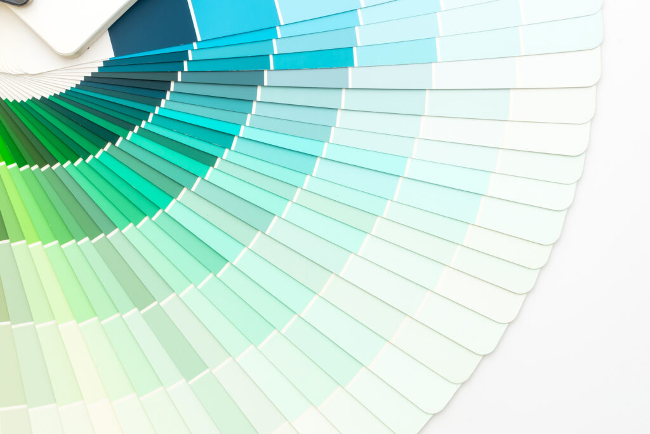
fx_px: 993
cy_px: 217
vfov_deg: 24.6
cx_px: 325
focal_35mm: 55
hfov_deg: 36.2
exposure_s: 1/100
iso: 200
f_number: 16
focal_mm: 37
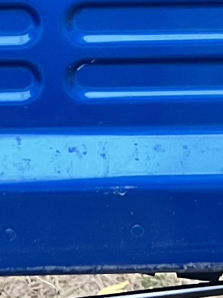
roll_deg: -0.3
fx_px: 1262
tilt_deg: -15.6
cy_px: -272
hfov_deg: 10.1
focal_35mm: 147
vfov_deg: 12.1
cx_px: 195
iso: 400
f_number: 1.5
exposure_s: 1/60
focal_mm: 5.7
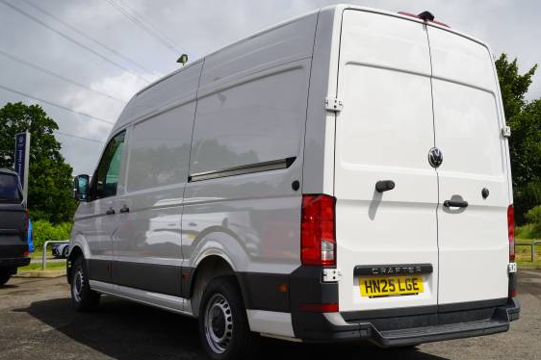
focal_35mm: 41
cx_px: 291
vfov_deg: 32.5
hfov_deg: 47.4
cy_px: 204
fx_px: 616
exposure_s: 1/125
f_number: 9
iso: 100
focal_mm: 24
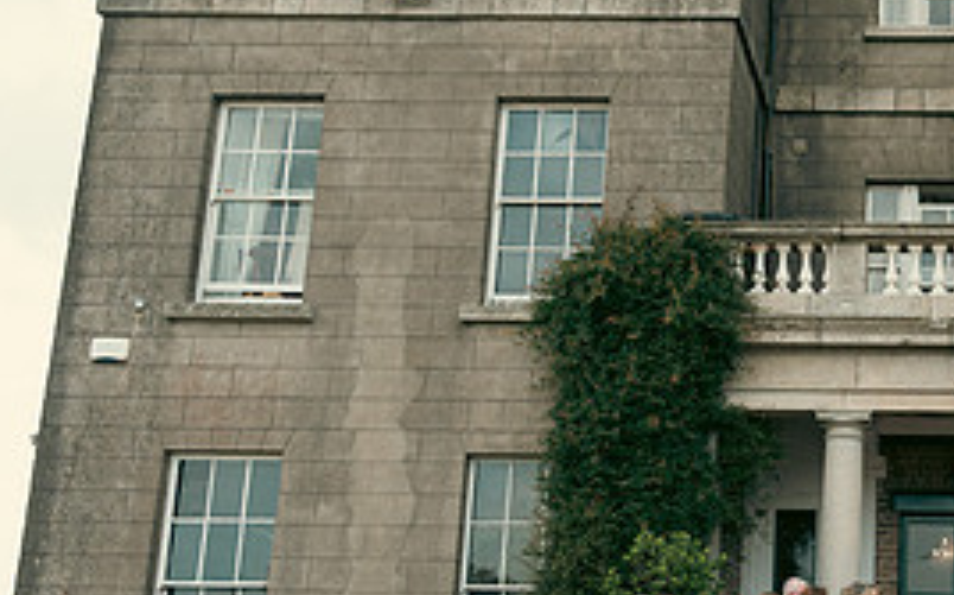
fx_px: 1377
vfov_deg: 24.1
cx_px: 958
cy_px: 436
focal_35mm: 53
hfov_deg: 34.7
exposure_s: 1/640
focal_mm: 24
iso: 125
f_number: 3.5
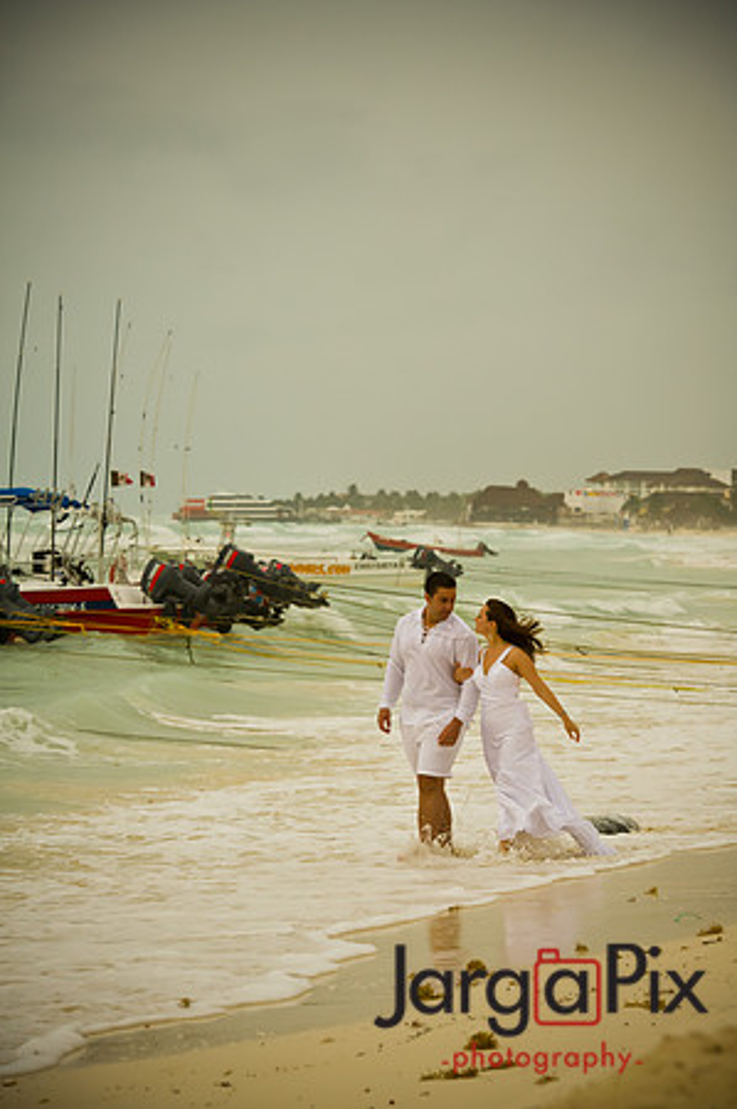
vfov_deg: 17.7
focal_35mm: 116
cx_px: 368
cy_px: 554
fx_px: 3570
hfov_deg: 11.8
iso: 1000
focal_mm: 116
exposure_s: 1/800
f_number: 5.6
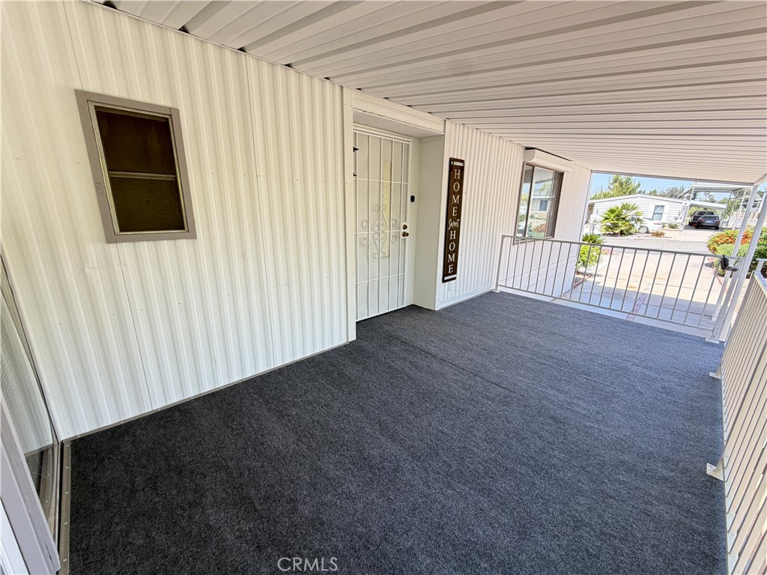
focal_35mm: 14
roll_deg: -1.5
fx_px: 310
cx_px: 384
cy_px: 288
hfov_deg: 102.1
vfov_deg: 85.7
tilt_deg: -15.7
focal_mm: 2.22
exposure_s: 1/121
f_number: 2.2
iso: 64
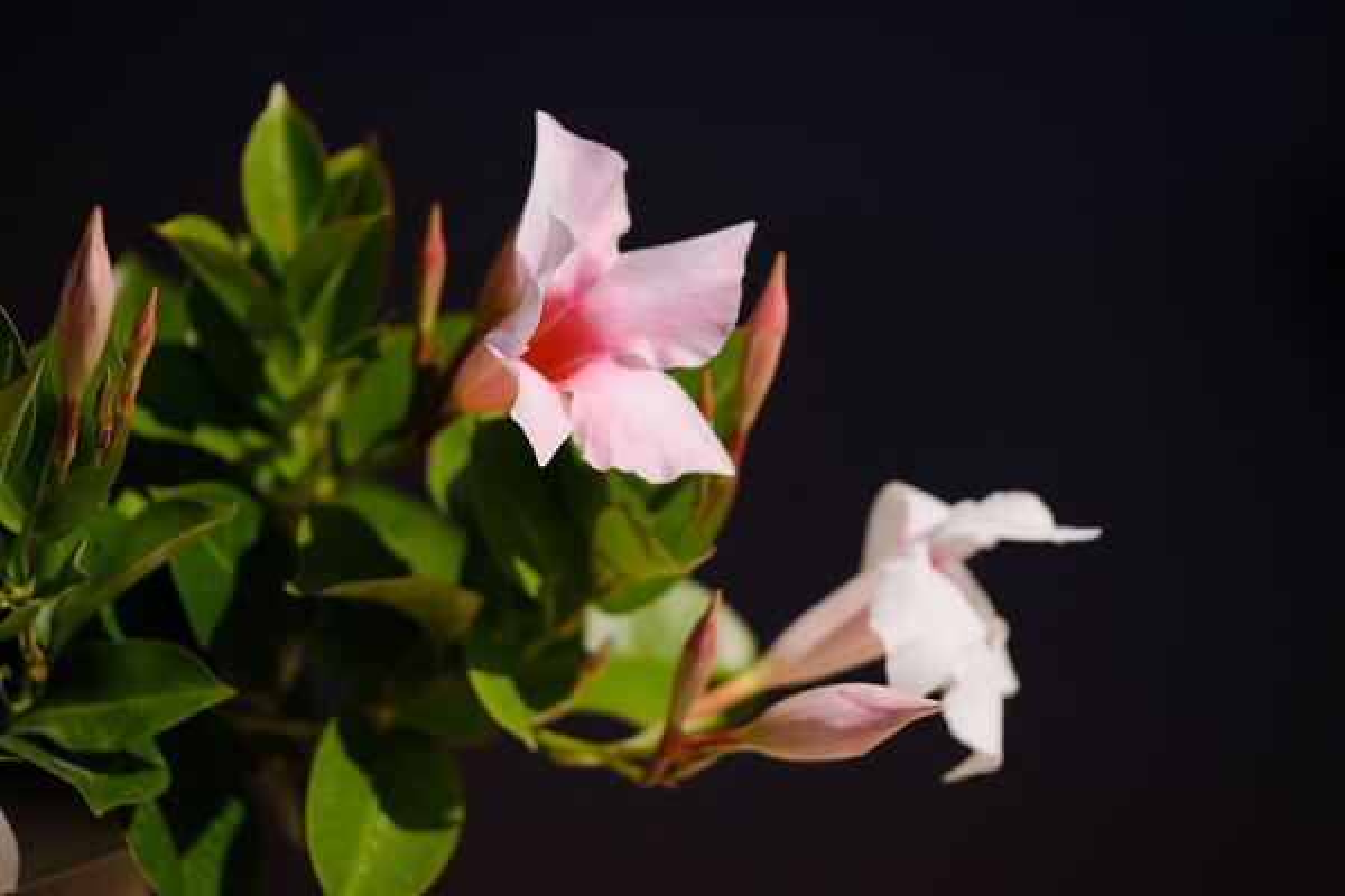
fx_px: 6687
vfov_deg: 7.7
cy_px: 448
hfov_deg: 11.5
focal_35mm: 179
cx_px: 672
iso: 400
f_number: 2.8
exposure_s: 1/8000
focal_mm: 119.2
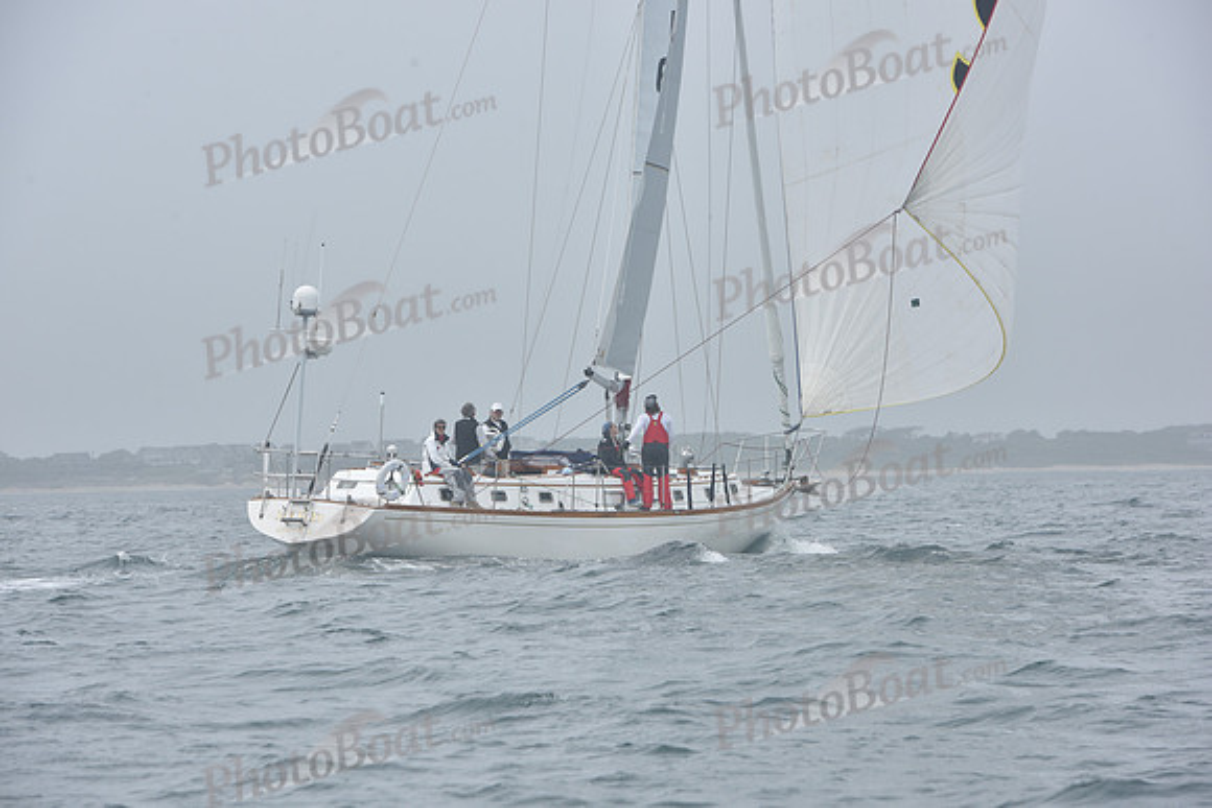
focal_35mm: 165
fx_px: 5556
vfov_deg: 8.3
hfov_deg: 12.4
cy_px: 404
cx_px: 606
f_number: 10
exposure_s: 1/800
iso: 250
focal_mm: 165
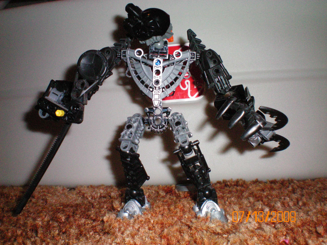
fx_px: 359
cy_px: 122
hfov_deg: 49.0
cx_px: 164
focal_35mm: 38
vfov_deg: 37.7
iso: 400
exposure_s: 1/60
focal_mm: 6.3
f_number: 4.6
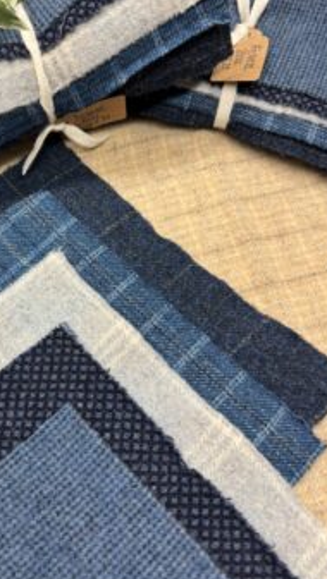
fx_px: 477
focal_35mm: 31
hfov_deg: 36.9
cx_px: 81
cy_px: 258
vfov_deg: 62.4
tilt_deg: -64.5
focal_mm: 6.76
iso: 125
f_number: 1.78
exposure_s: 1/60
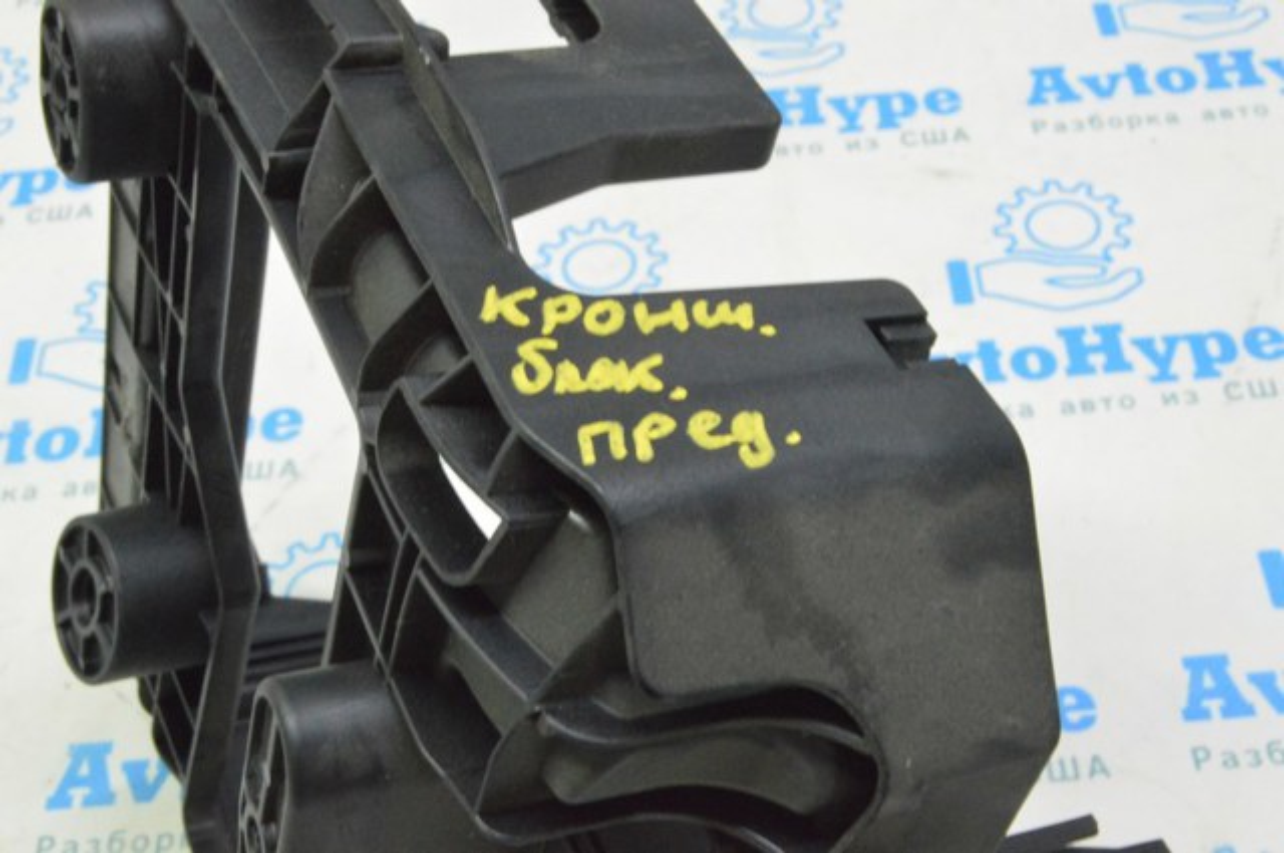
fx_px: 2030
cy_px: 426
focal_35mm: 57
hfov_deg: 35.1
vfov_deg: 23.7
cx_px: 642
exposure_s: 1/20
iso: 6400
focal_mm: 38
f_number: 20
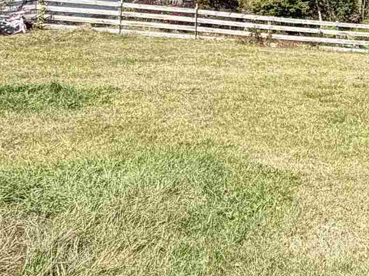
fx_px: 671
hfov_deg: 23.2
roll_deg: +2.8
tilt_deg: +8.1
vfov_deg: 21.5
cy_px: -64
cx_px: 586
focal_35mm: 63
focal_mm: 2.22
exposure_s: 1/770
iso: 40
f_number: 2.2
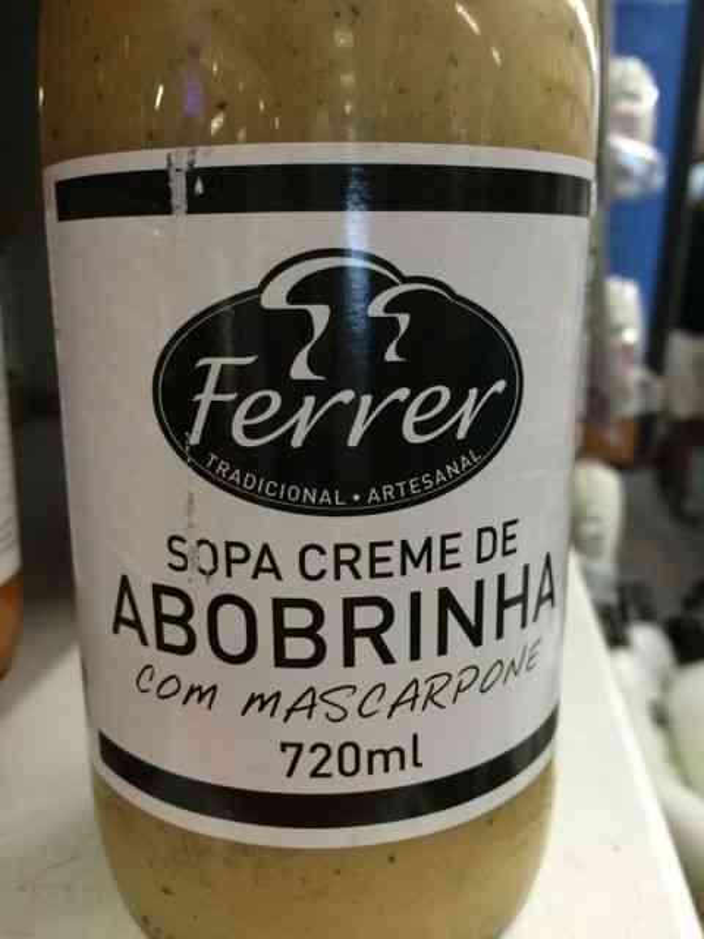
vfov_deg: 61.7
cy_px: 470
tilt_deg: -17.4
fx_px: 786
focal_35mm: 29
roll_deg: -0.6
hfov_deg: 48.2
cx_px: 352
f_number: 2.2
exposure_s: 1/30
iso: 50
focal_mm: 4.15
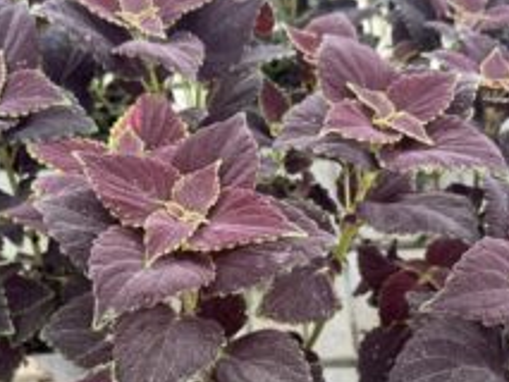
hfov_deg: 42.0
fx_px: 662
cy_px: 286
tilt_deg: -53.3
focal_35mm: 45
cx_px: 275
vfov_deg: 31.6
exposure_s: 1/121
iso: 200
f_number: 1.78
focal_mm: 6.76
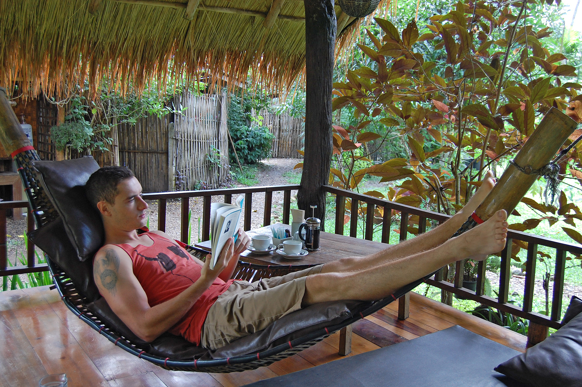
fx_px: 630
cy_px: 194
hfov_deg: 49.6
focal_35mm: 39
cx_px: 291
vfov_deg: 34.1
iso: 400
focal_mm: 26
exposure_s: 1/80
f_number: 4.5
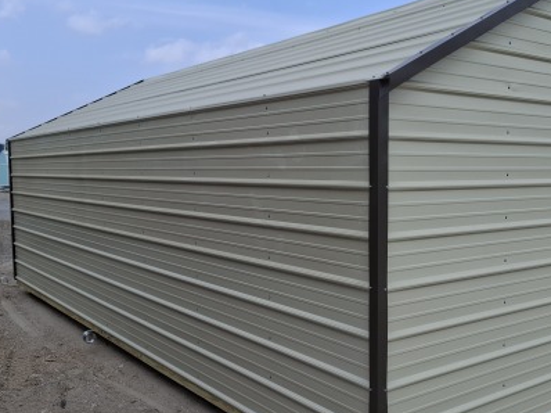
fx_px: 589
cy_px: 227
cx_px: 359
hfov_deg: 49.5
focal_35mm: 37
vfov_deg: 38.6
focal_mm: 5.54
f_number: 1.8
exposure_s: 1/1397
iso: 50
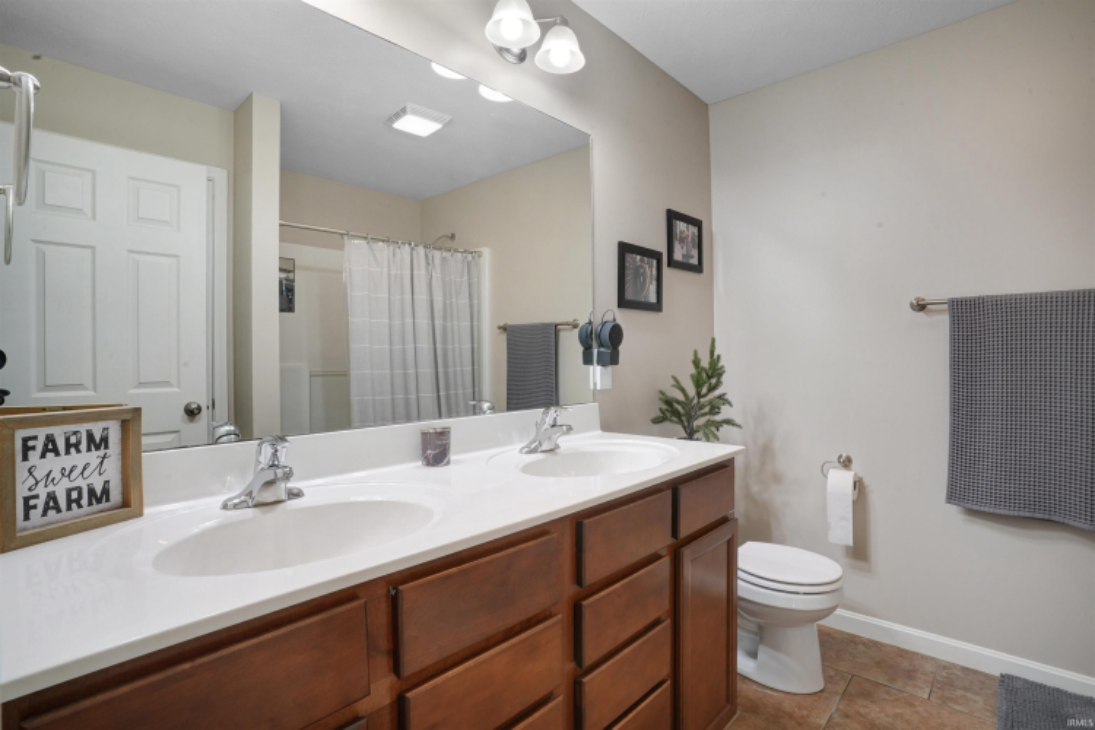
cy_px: 365
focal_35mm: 17
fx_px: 517
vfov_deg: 70.4
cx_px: 548
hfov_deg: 93.3
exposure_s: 1/5
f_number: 14
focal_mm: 17
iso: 250
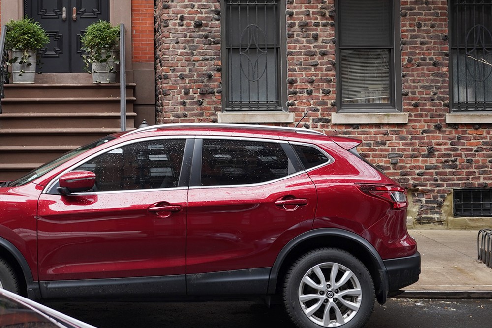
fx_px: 902
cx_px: 122
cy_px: 55
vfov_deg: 20.3
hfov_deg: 30.0
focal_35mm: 66
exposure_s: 1/100
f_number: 5.6
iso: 400
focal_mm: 33
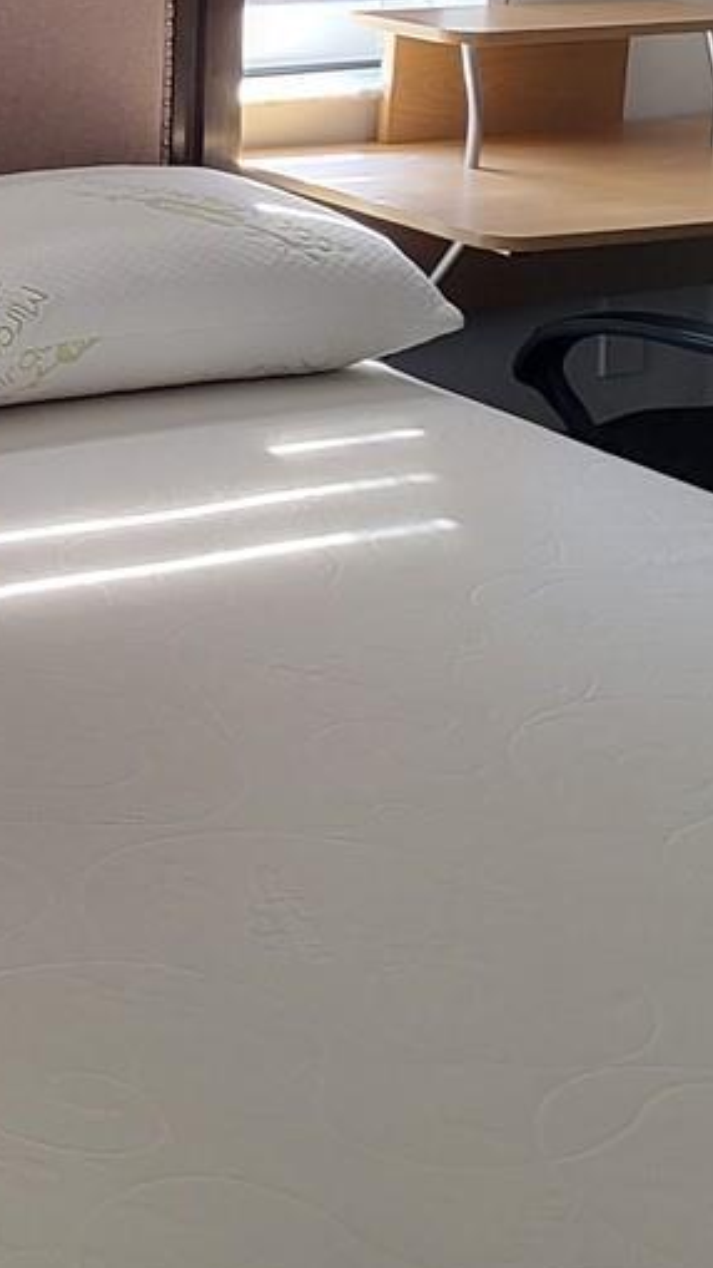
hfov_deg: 12.7
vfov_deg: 22.6
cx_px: -434
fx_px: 2994
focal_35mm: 89
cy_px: -112
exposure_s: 1/40
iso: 250
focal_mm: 5.4
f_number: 1.8
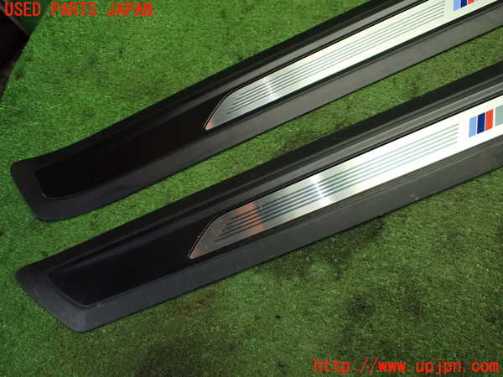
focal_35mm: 30
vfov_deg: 46.8
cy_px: 188
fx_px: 436
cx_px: 252
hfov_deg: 60.0
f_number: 2.3
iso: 640
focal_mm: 5.4
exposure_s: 1/125
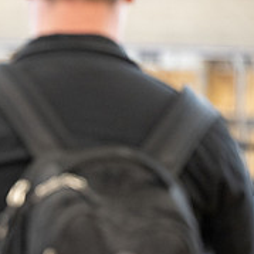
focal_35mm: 372
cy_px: 187
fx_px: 3088
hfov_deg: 4.7
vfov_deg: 4.7
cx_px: -60
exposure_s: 1/250
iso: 2500
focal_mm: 135
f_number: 2.8
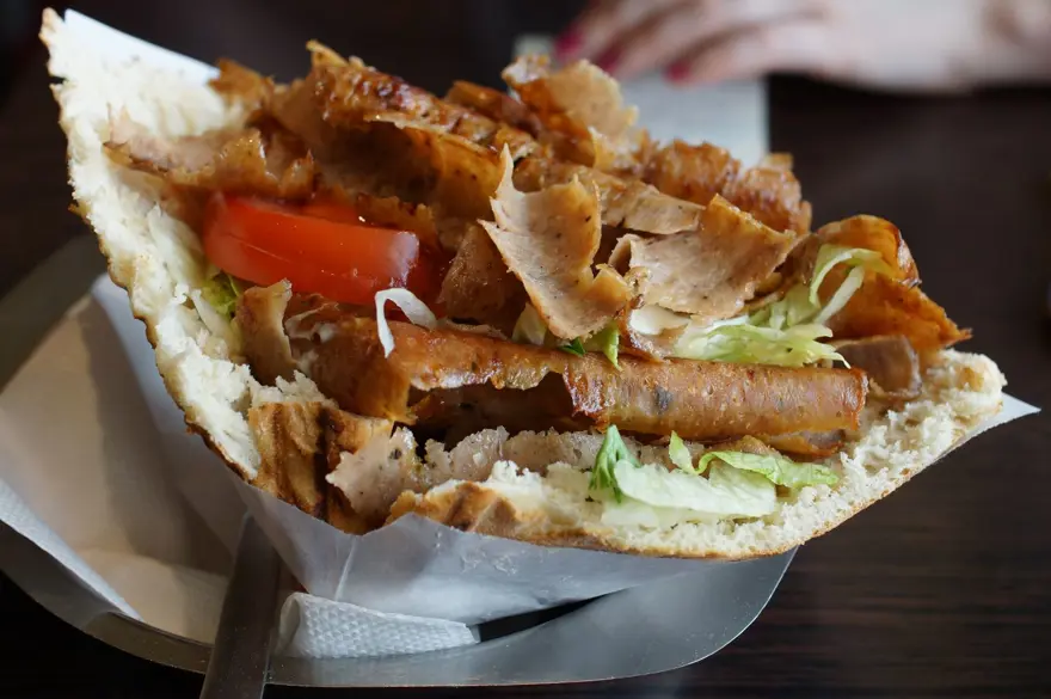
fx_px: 1531
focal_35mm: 52
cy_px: 350
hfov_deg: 37.9
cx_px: 526
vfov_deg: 25.7
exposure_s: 1/60
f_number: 4
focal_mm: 35
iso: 320
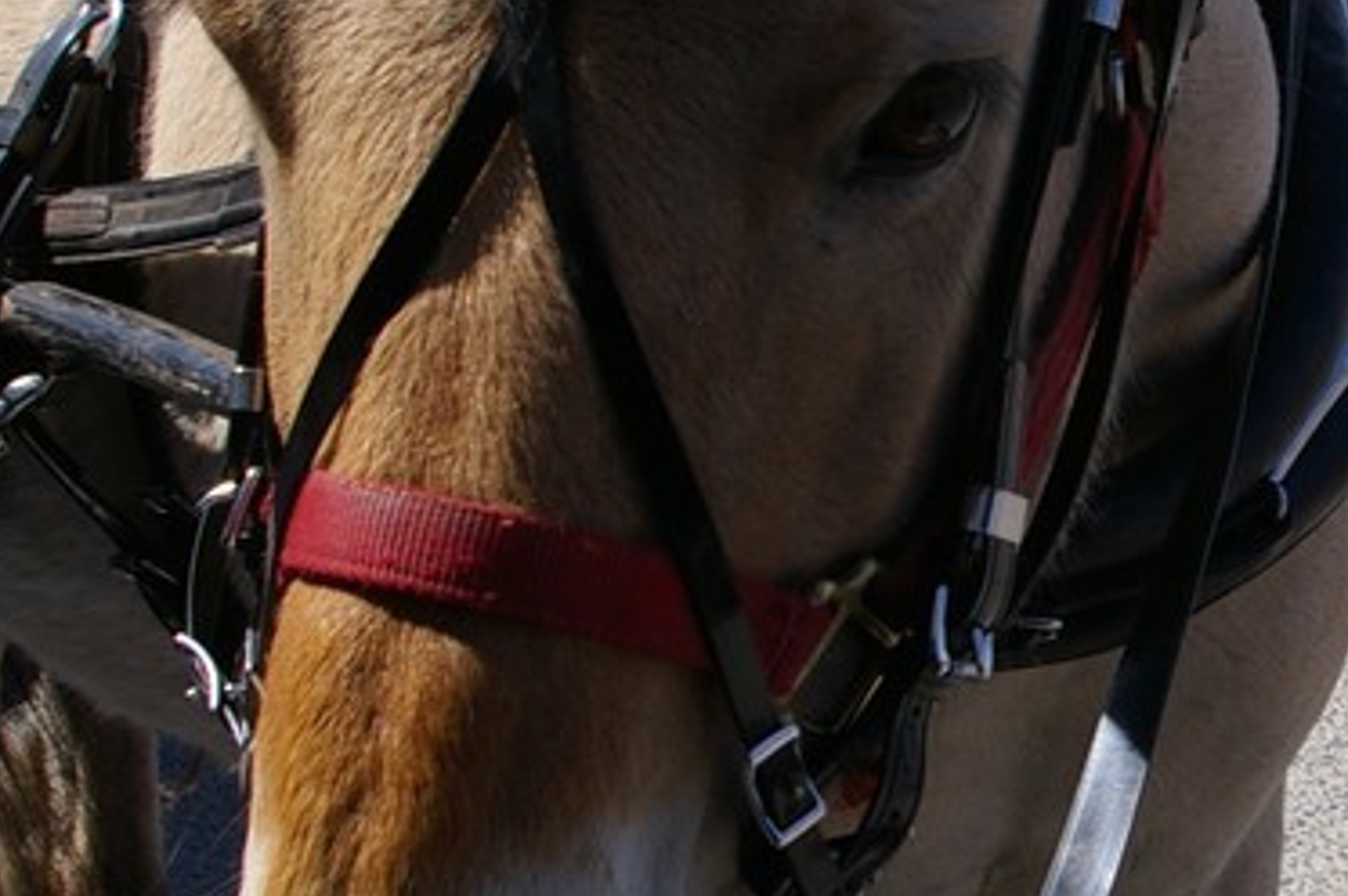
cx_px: 1249
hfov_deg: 19.3
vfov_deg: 13.1
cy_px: 434
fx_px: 3891
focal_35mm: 104
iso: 200
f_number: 8
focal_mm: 20
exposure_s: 1/350
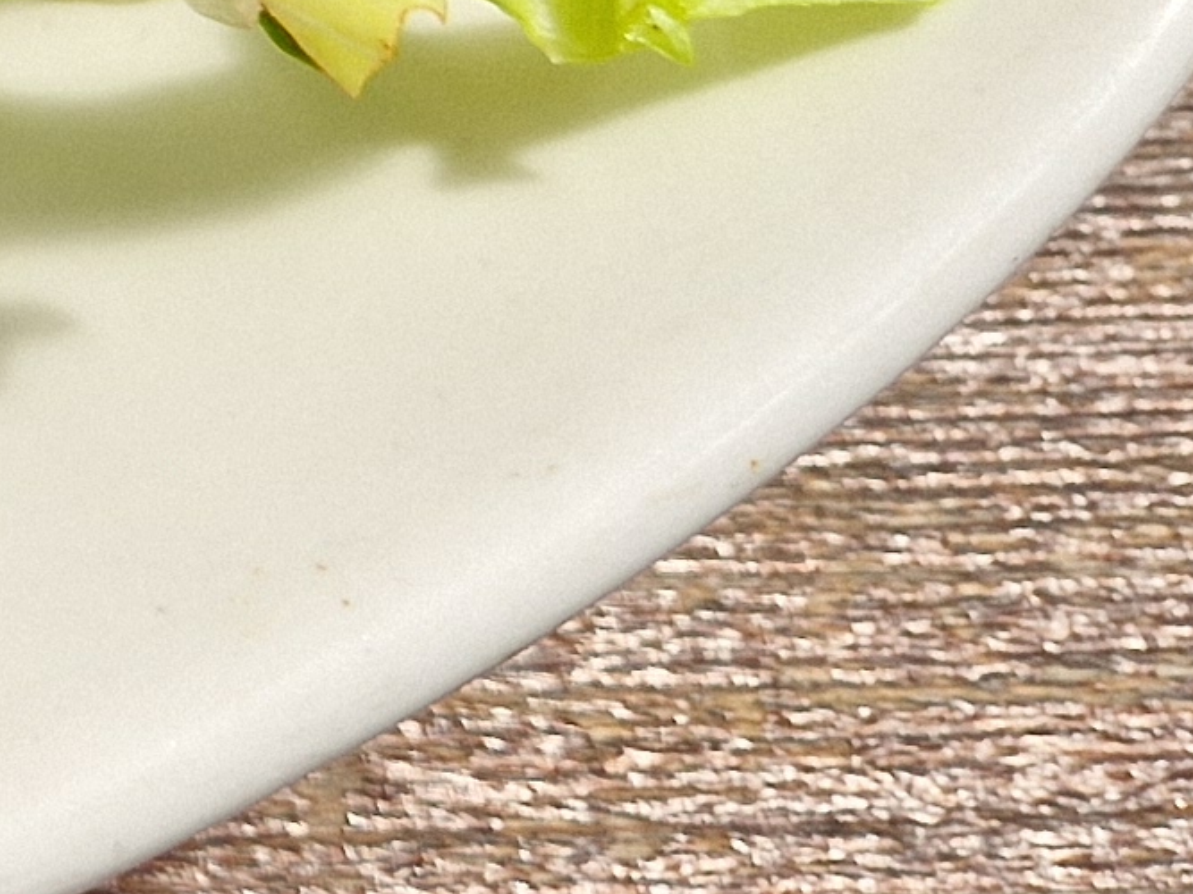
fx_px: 4755
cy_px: -1042
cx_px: -1617
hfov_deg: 11.8
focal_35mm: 138
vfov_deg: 9.8
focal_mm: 5.4
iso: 50
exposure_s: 1/982
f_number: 1.8
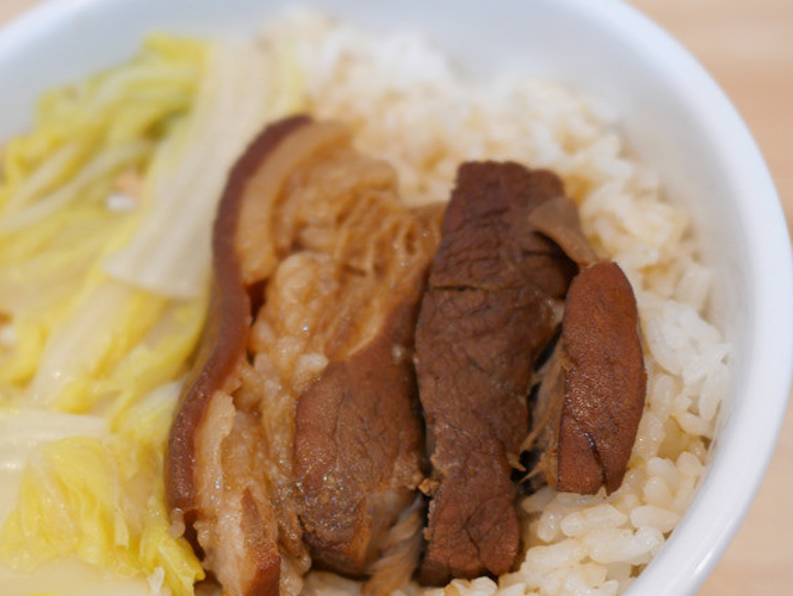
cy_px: 370
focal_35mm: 53
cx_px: 303
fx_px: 1215
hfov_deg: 36.0
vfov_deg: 27.5
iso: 200
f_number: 1.7
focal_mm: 15
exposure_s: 1/60
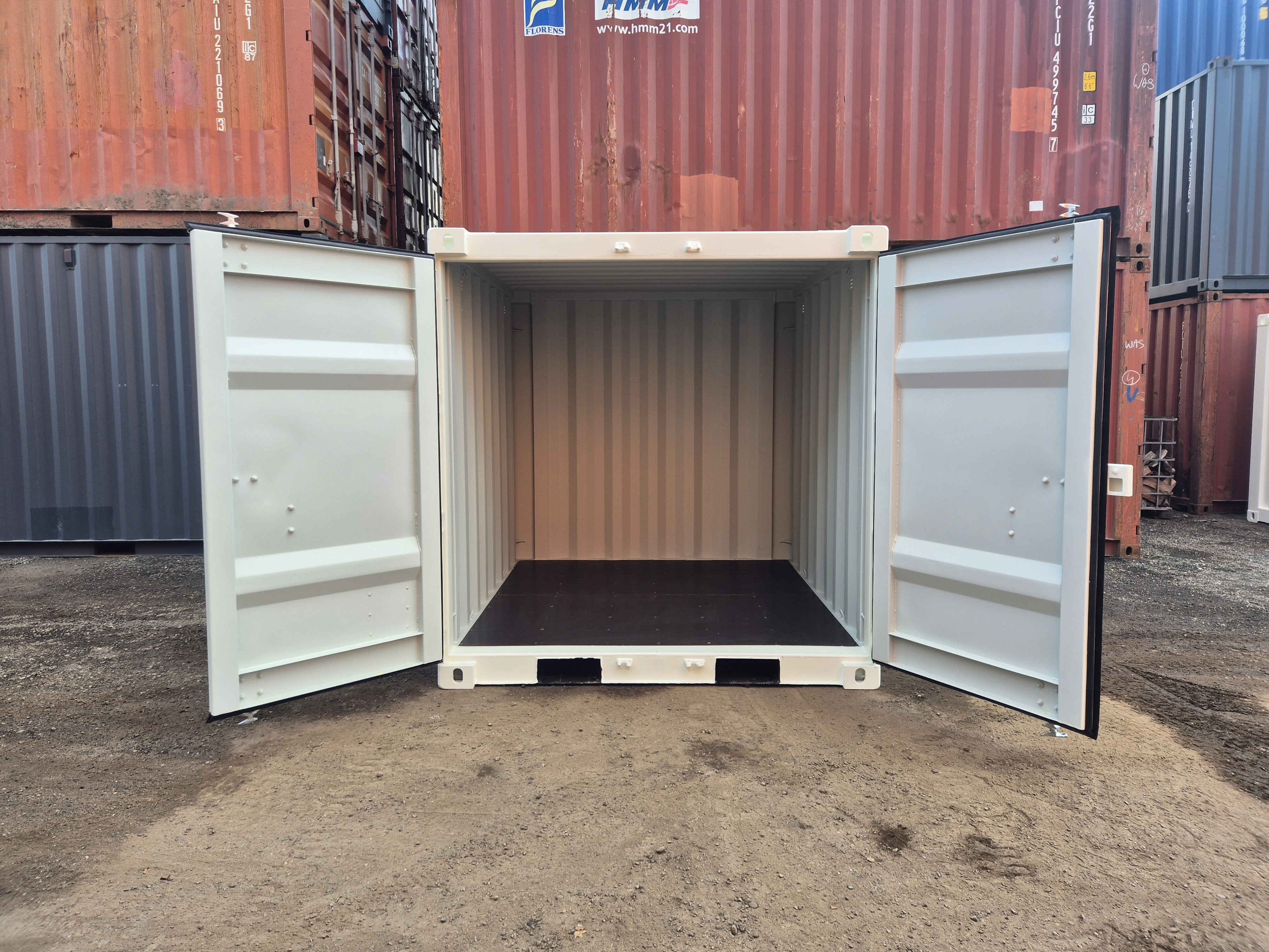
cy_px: 476
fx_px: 843
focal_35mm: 23
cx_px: 634
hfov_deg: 73.9
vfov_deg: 58.9
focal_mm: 5.4
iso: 25
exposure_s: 1/210
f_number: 1.8
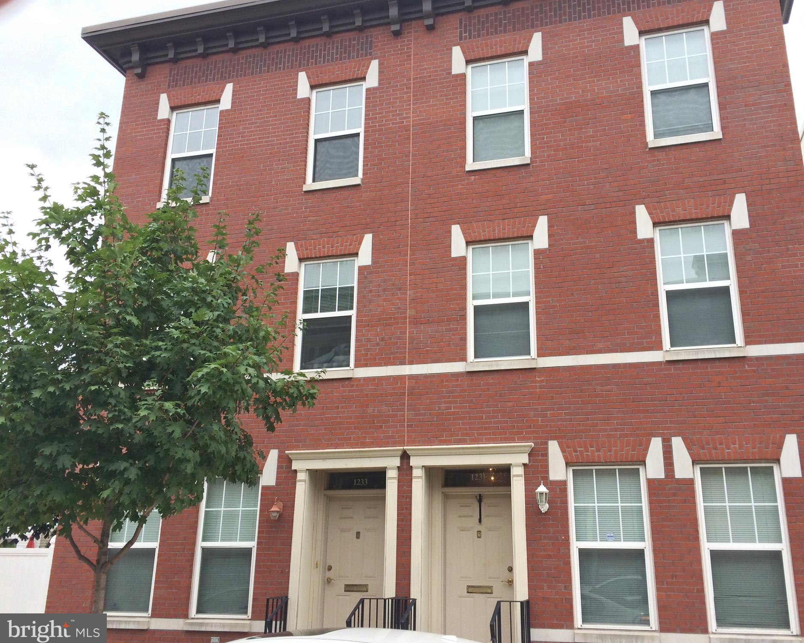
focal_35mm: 32
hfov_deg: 55.6
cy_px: 319
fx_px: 761
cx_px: 439
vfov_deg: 45.8
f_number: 2.2
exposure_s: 1/1140
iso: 32
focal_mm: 4.12
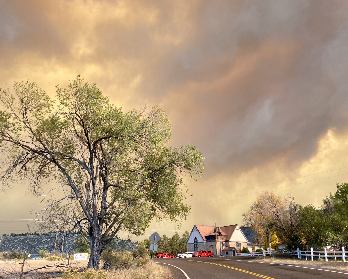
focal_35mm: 31
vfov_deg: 47.1
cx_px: 194
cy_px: 131
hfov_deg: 57.0
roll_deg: +2.5
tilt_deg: +18.2
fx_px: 319
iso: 32
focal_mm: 4.25
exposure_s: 1/409
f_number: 1.8
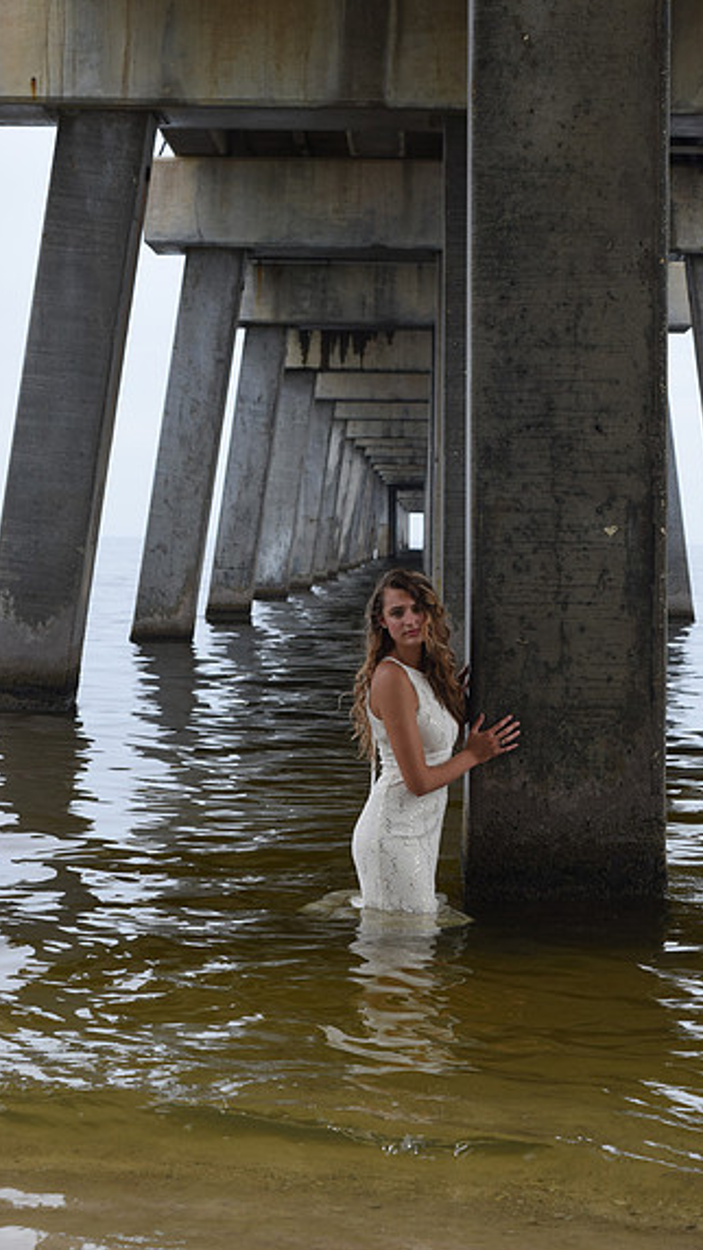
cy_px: 626
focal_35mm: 88
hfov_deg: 13.8
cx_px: 401
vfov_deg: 24.3
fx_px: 2903
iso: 280
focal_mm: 55
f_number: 8
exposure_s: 1/250
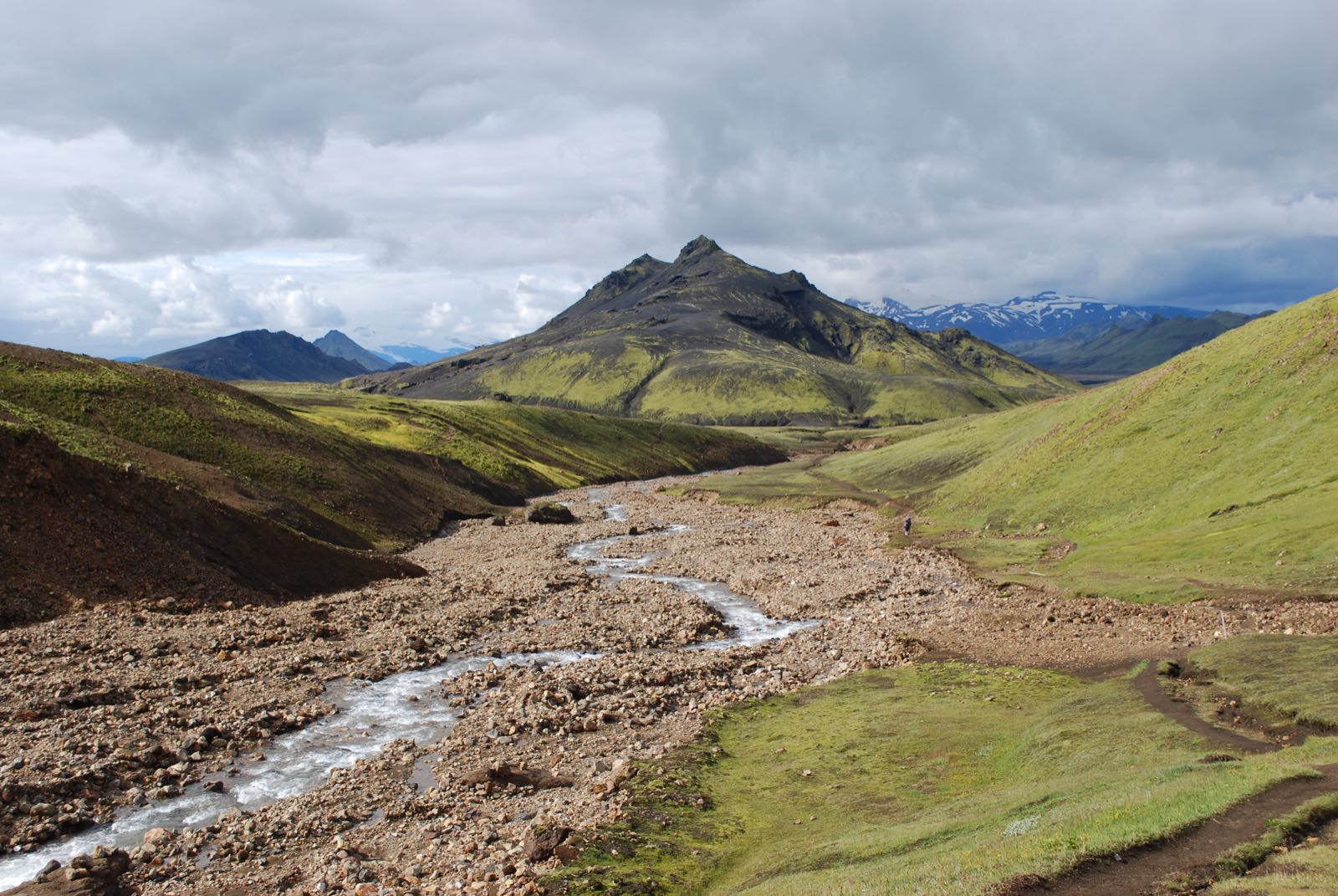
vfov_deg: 34.3
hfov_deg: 49.5
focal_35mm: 39
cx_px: 669
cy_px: 448
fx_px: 1451
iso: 100
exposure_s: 1/200
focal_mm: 26
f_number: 8
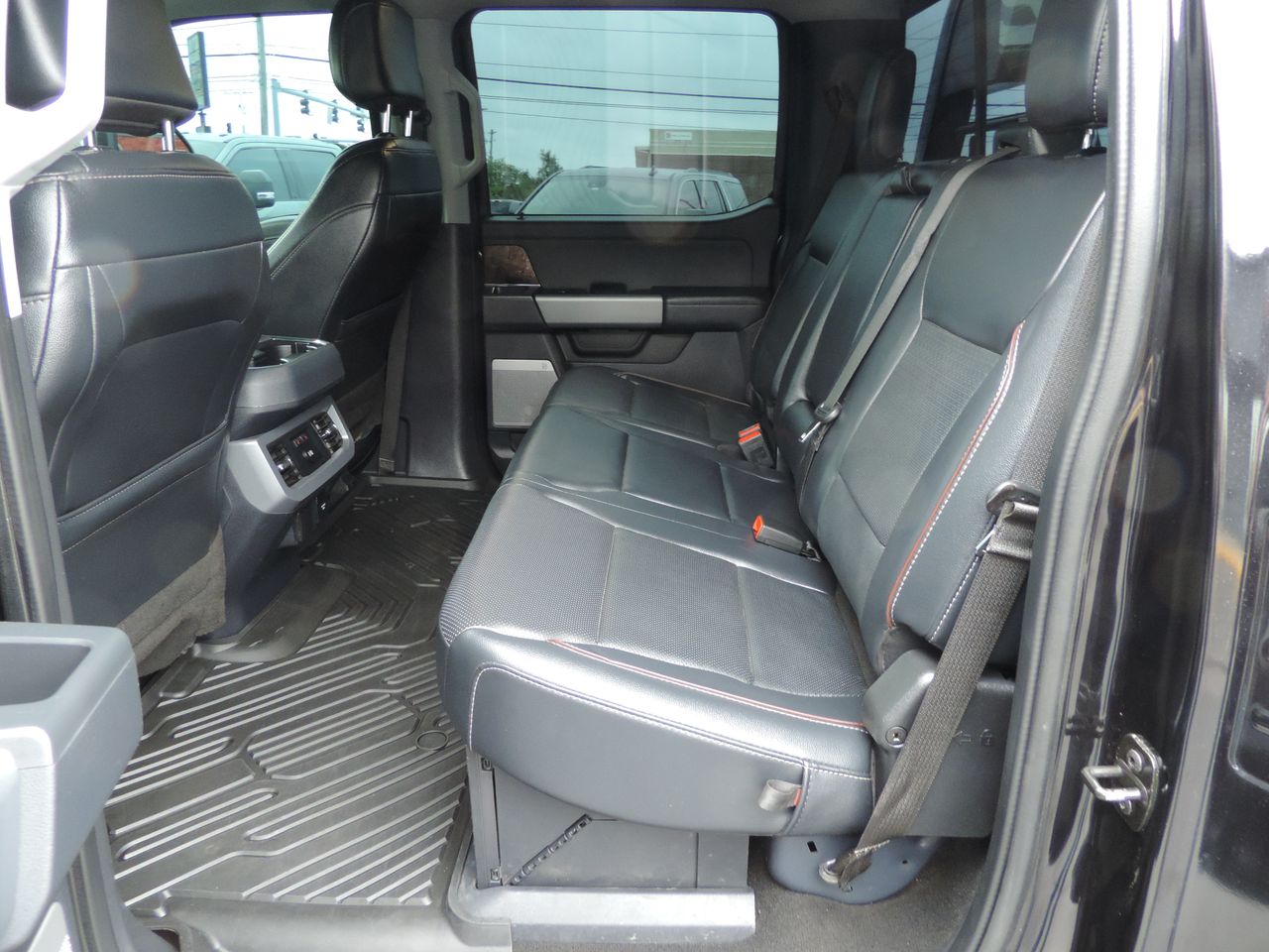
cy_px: 476
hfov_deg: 71.6
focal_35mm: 24
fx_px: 880
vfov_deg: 56.8
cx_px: 634
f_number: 3
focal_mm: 4.3
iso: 400
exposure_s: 1/13
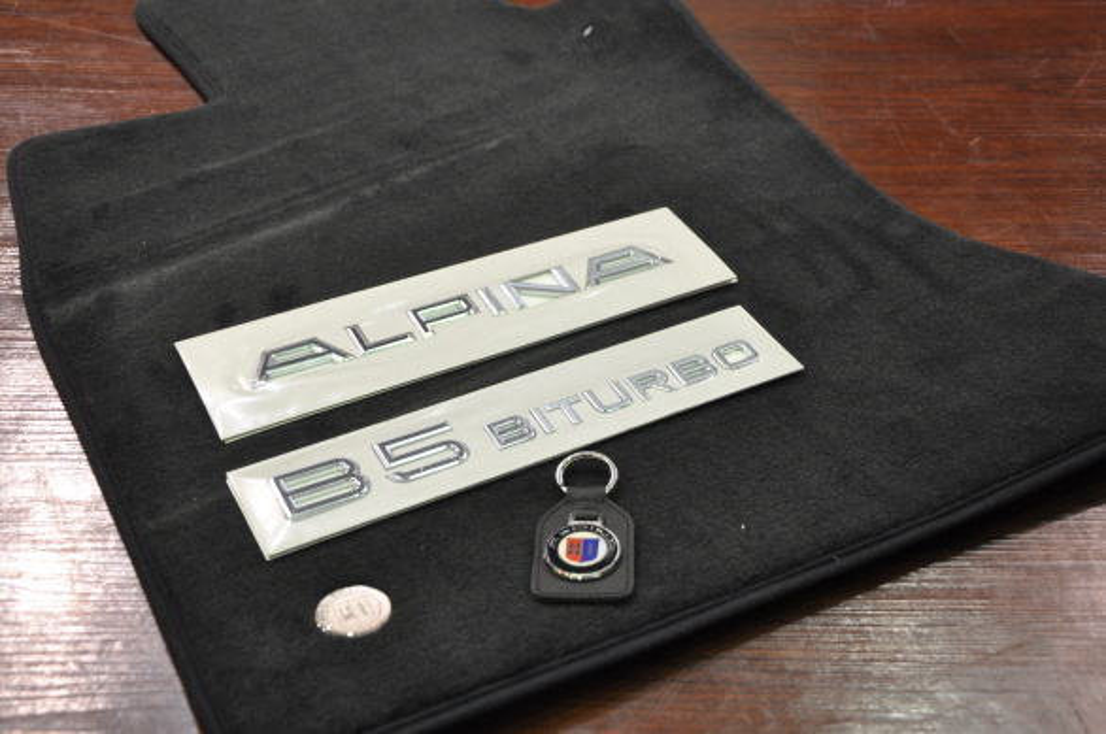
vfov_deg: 26.4
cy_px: 367
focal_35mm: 51
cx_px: 553
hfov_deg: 38.9
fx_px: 1565
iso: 500
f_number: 5.6
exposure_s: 1/25
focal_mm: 34
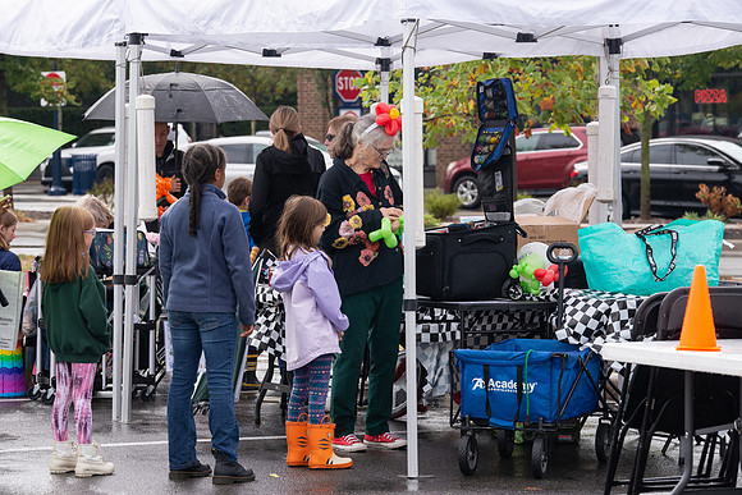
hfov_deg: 14.8
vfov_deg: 9.9
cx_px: 371
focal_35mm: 138
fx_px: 2851
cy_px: 248
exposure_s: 1/640
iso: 400
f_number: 8
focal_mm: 135
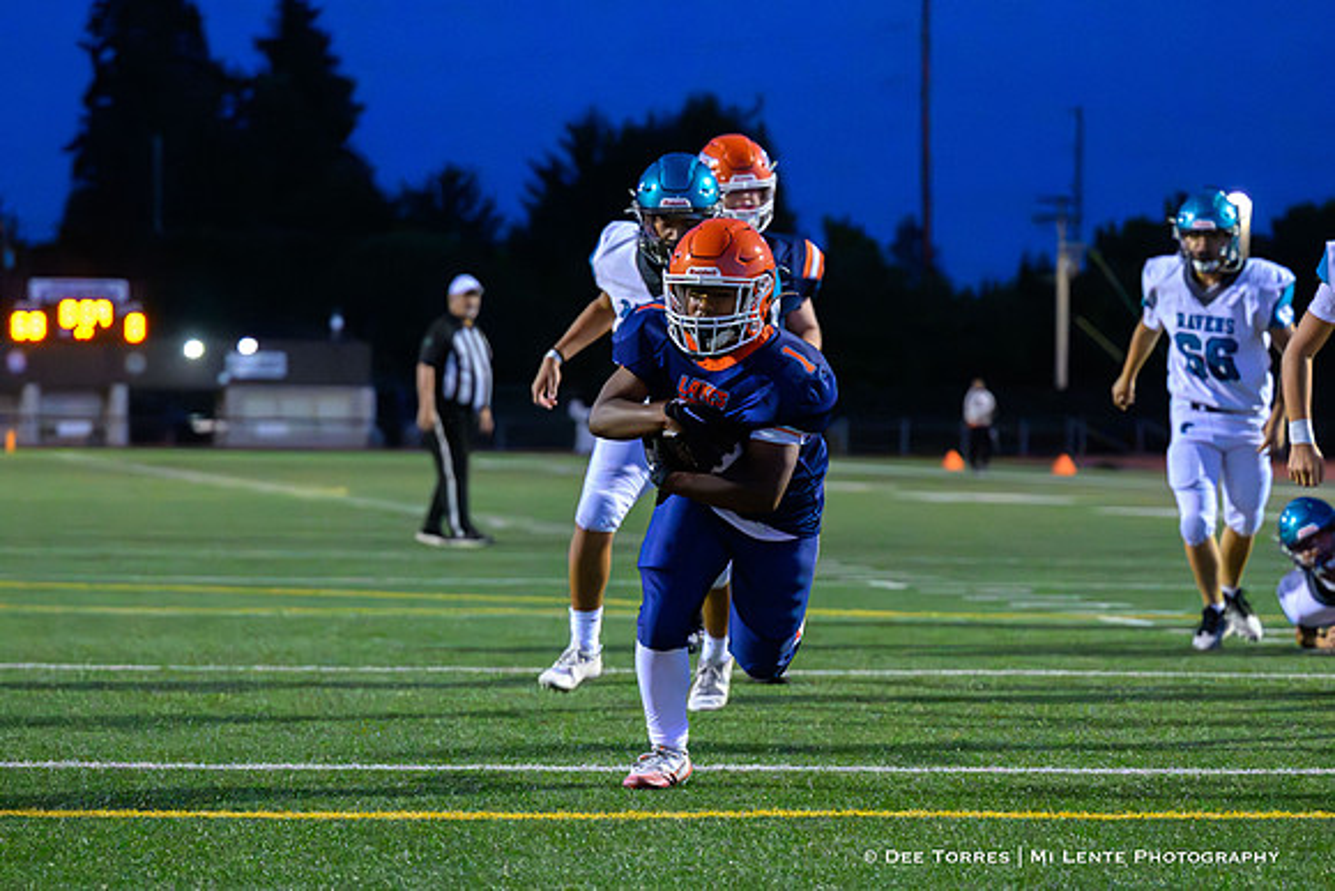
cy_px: 568
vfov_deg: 10.9
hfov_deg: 16.2
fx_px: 4678
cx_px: 626
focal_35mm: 126
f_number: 2.8
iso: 25600
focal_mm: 81
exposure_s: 1/1250
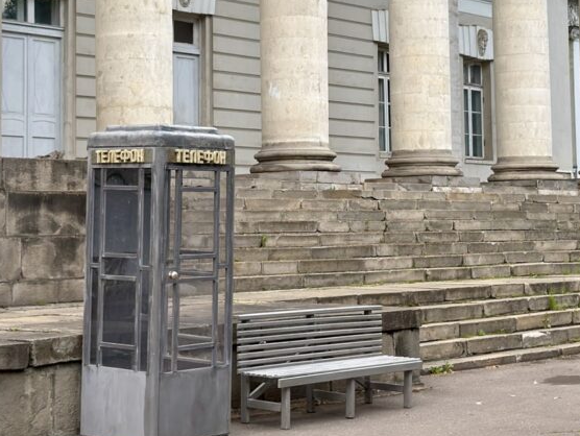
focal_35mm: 81
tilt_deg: +4.7
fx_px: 1358
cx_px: 312
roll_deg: +0.9
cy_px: 96
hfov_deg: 24.1
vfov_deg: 18.1
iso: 100
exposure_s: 1/1031
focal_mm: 6.76
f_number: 1.78
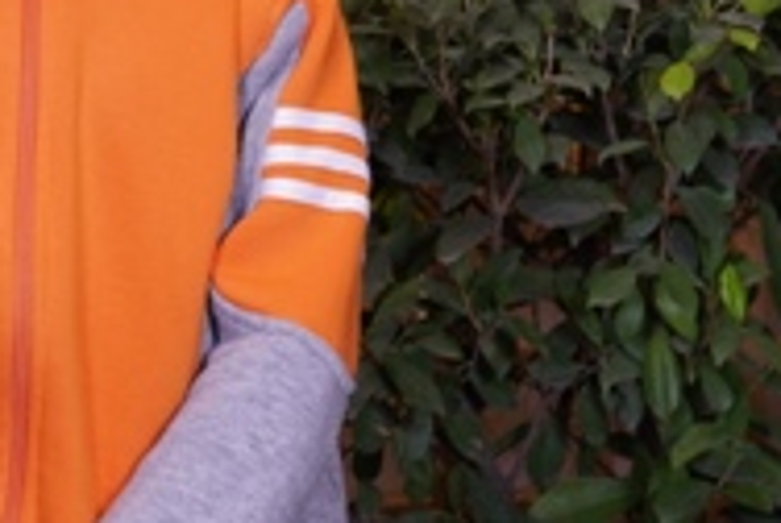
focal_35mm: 150
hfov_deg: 13.5
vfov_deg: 9.1
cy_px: -81
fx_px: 3259
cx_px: 58
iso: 400
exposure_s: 1/125
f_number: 4.5
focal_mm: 42
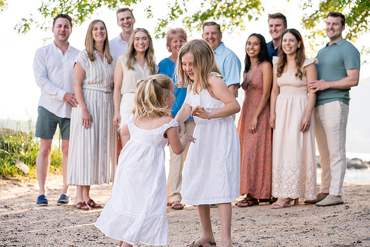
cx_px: 185
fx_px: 892
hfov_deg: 23.4
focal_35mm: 87
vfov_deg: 15.8
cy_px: 124
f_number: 4.5
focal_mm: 85
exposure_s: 1/800
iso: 800
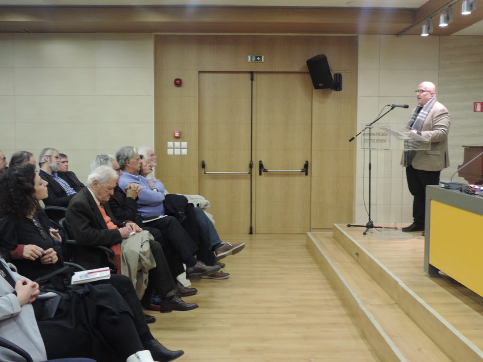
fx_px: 558
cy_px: 181
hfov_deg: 46.8
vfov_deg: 36.0
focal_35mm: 40
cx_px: 242
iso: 400
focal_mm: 7.1
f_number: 3.3
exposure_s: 1/25
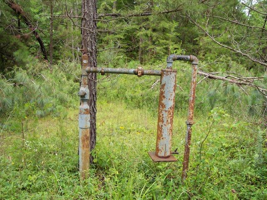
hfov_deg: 49.0
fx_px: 293
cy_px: 100
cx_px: 134
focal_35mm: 38
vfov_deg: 37.7
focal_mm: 8
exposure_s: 1/180
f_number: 2.8
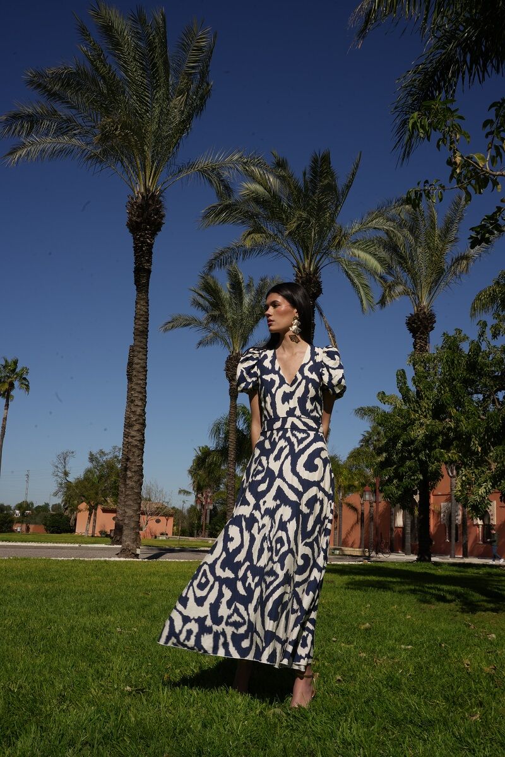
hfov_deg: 37.9
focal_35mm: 35
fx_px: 736
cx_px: 252
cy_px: 378
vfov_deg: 54.4
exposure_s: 1/100
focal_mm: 35
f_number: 22
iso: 100
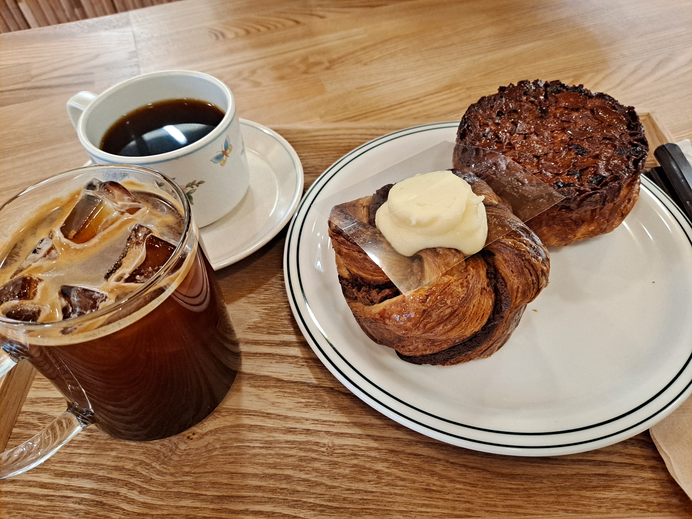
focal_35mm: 25
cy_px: 260
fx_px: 500
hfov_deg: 69.4
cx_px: 346
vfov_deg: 54.9
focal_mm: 4.6
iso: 400
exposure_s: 1/60
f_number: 2
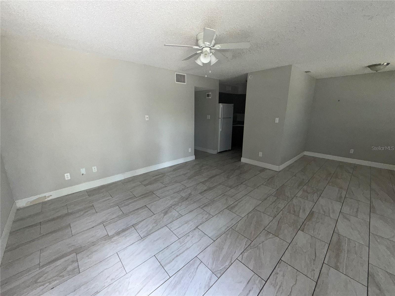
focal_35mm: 14
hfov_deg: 102.1
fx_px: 160
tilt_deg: -13.7
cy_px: 148
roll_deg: +0.8
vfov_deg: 85.7
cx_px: 198
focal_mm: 2.22
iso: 160
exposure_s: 1/121
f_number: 2.2
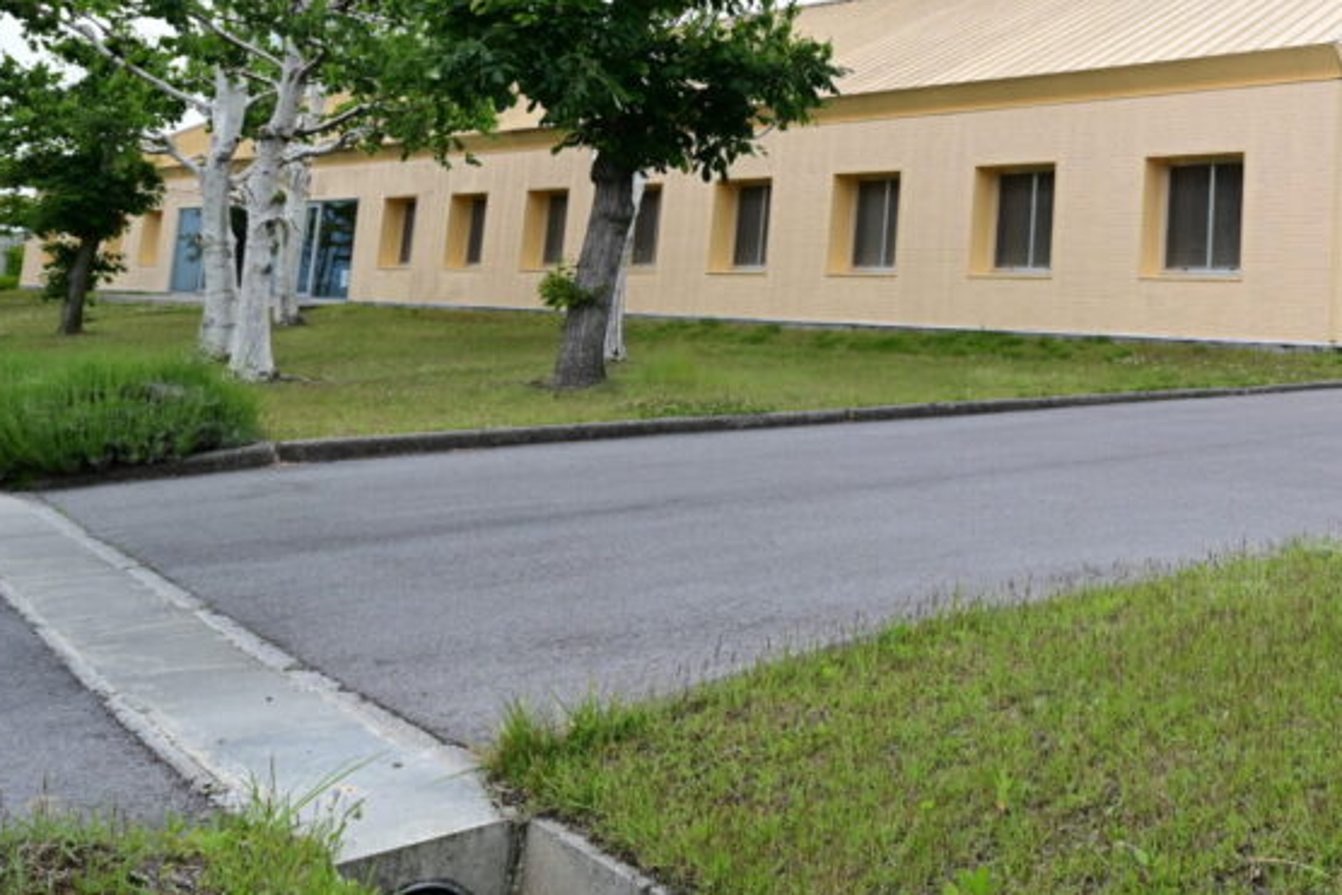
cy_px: 146
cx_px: 1207
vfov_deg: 36.3
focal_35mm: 35
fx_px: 1305
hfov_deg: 48.7
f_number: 8
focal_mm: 19
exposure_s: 1/500
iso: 250
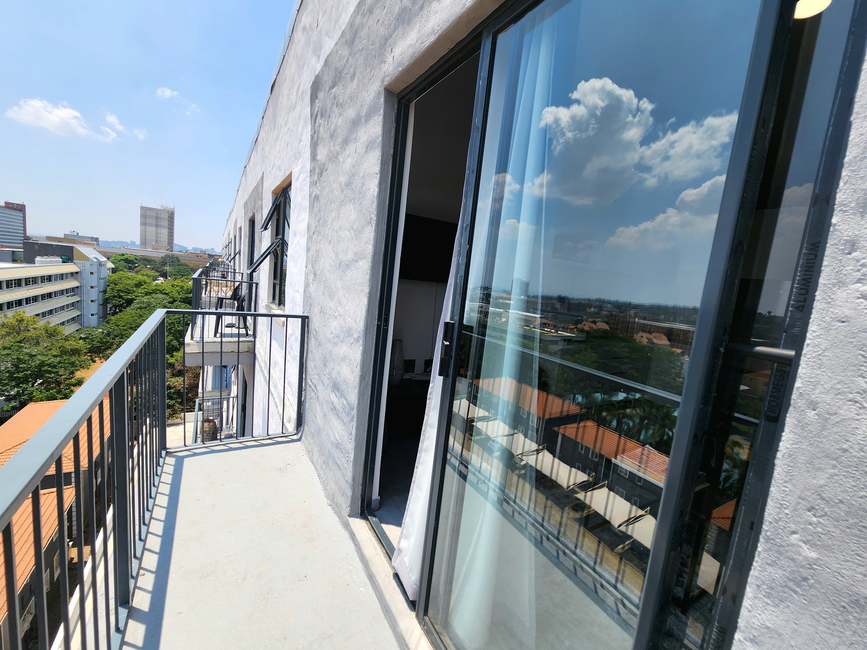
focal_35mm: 13
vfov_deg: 89.9
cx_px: 434
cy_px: 325
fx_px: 326
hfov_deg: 106.2
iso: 50
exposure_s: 1/1667
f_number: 2.2
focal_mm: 2.2
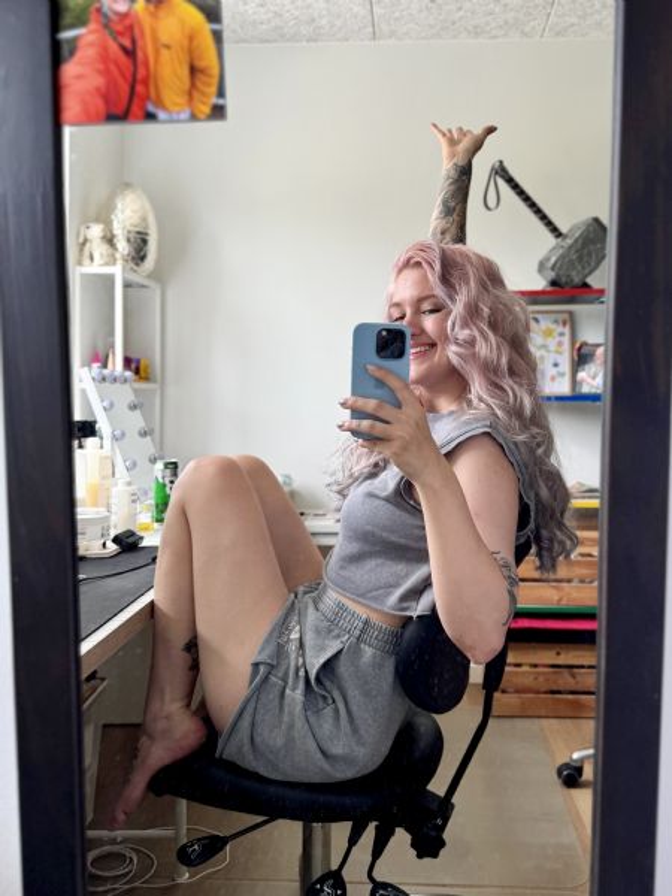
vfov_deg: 71.6
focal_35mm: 24
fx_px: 621
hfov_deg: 56.8
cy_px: 448
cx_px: 336
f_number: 1.78
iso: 80
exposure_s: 1/121
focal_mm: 6.76
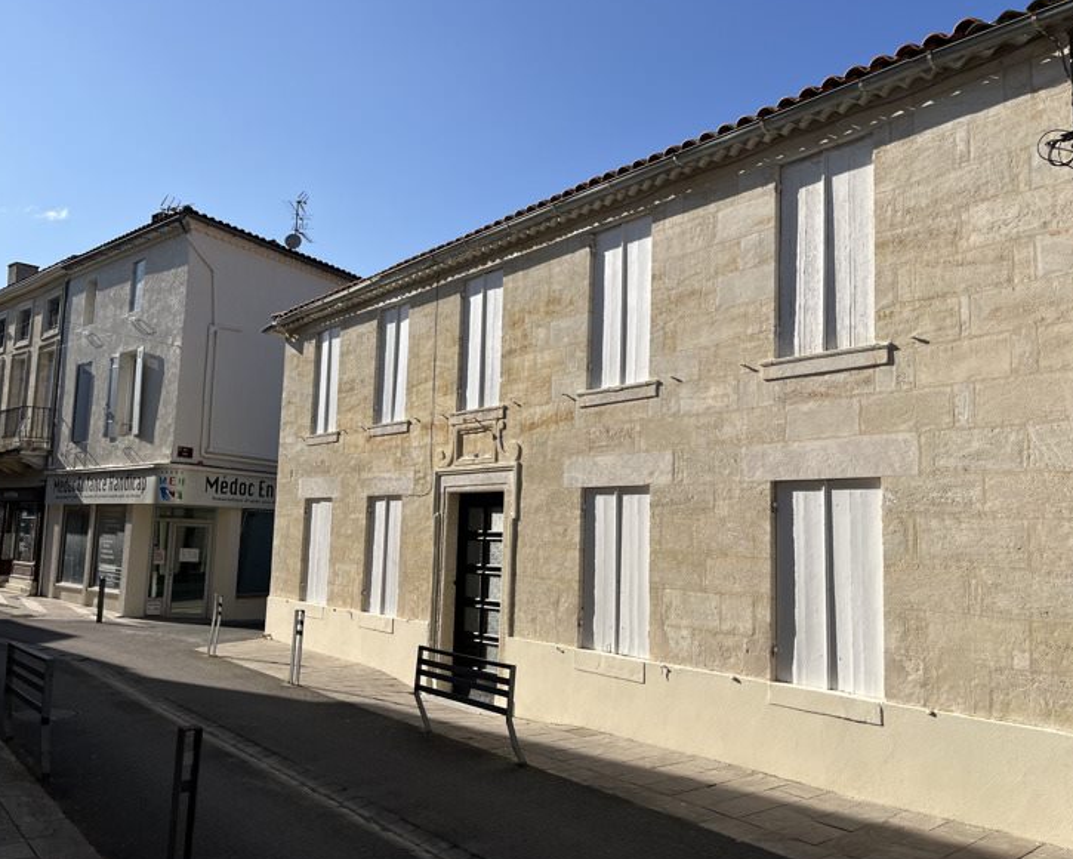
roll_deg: -2.1
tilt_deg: +7.1
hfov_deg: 62.2
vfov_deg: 51.5
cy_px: 424
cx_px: 527
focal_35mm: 28
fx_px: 889
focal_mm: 5.1
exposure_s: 1/5076
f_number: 1.6
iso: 50
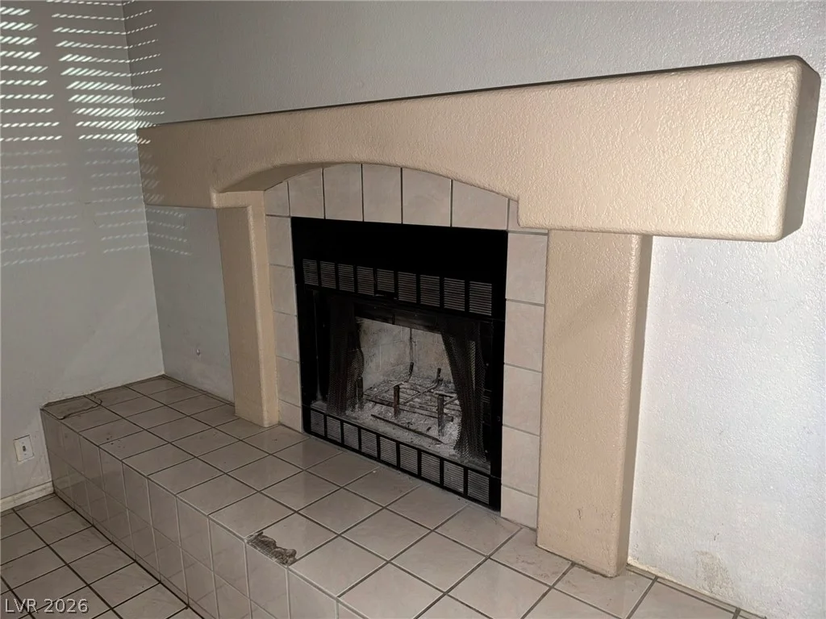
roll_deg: +1.1
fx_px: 573
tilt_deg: -13.2
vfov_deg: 56.8
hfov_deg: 71.6
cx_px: 413
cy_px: 310
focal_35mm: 24
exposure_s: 1/4
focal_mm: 6.93
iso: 160
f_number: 1.48
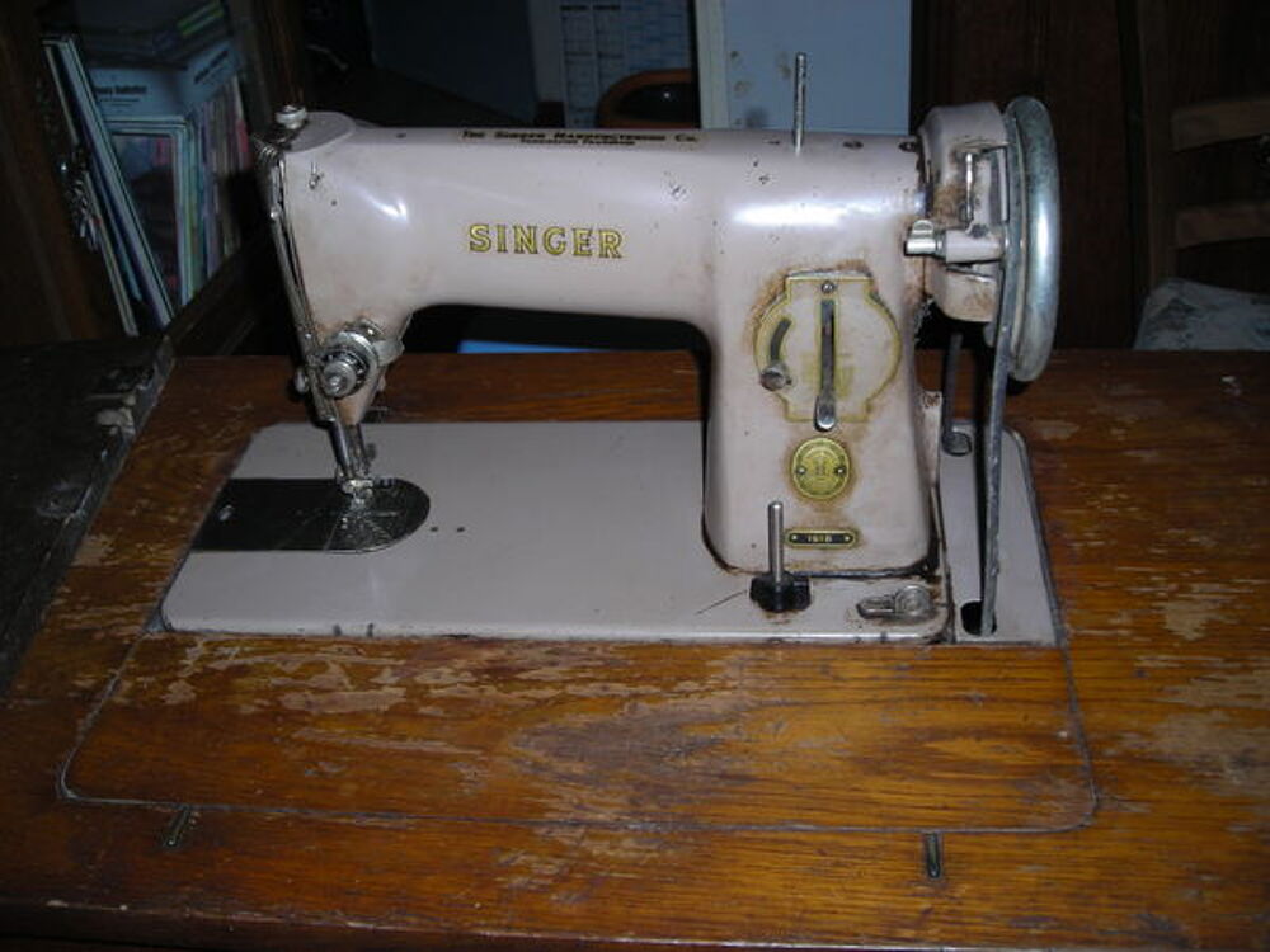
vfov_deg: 37.7
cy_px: 476
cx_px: 635
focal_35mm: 38
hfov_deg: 49.0
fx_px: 1394
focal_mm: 6.3
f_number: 3.2
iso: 50
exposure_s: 1/60
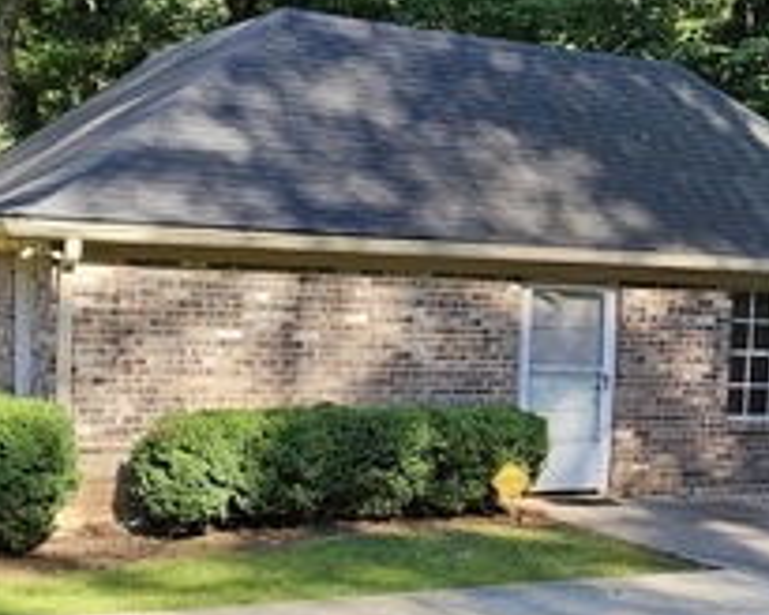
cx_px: 664
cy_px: 381
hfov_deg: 25.4
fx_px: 1661
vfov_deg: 20.9
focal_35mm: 73
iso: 12
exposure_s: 1/180
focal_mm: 6.3
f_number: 1.7
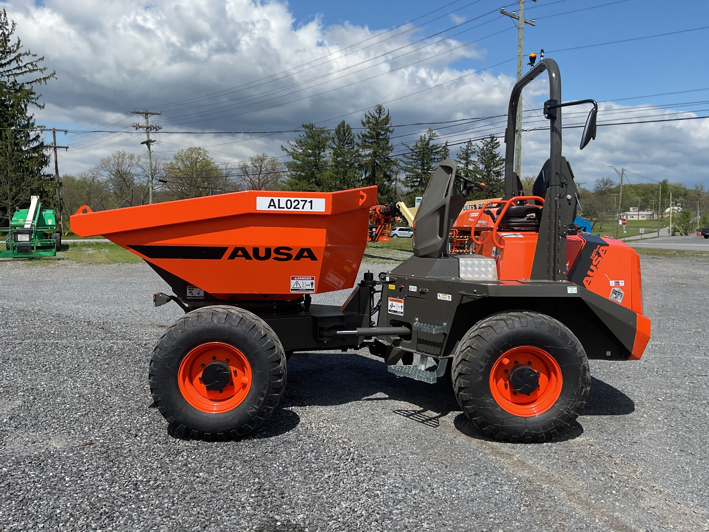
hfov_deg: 61.7
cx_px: 354
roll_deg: -0.5
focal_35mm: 29
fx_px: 594
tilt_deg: -1.8
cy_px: 266
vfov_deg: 48.2
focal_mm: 3
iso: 16
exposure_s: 1/2427
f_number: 1.8
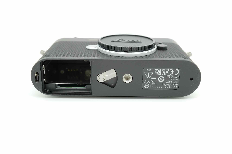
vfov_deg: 31.1
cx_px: 116
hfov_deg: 45.5
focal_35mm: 43
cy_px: 77
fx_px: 277
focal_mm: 43
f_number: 9
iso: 800
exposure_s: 1/60
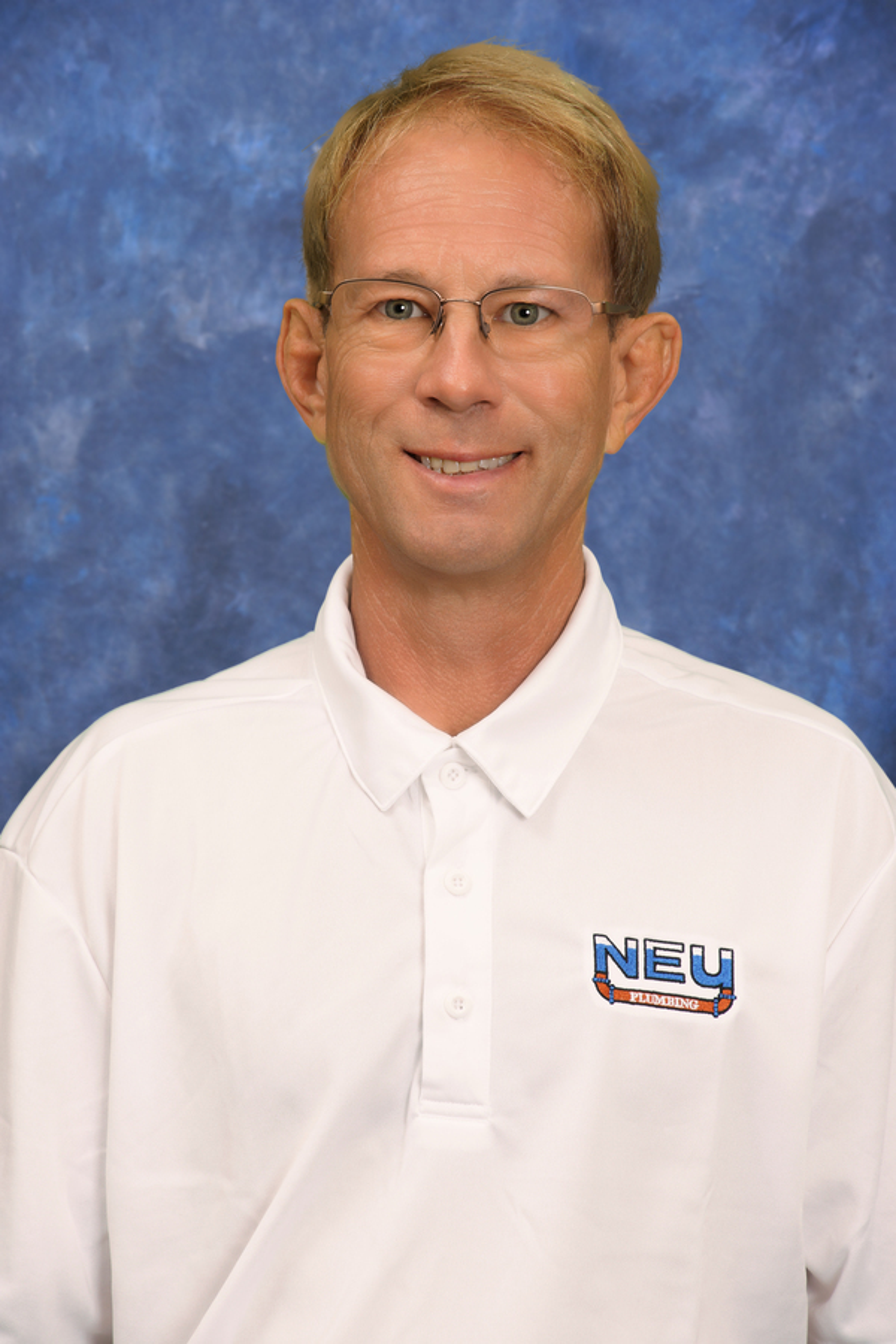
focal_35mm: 160
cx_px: 448
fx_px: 5973
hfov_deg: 8.6
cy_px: 672
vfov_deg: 12.8
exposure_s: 1/60
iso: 125
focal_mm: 160
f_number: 9
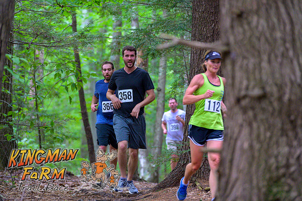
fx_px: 1635
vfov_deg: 7.0
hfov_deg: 10.6
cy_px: 100
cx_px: 151
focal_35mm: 195
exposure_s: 1/200
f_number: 4
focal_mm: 195
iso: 8000
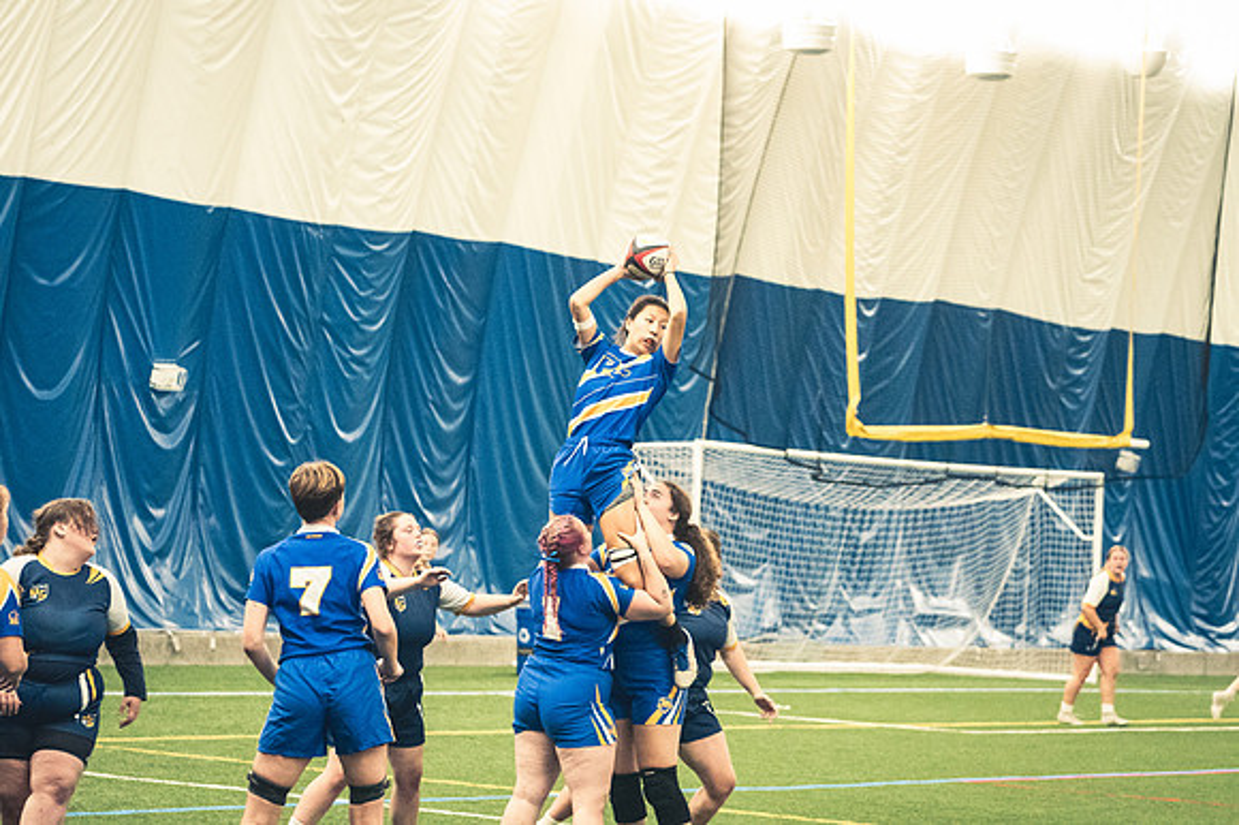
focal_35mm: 112
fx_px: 3852
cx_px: 620
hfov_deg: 18.3
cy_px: 412
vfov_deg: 12.2
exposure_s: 1/500
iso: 12800
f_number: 2.8
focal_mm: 75
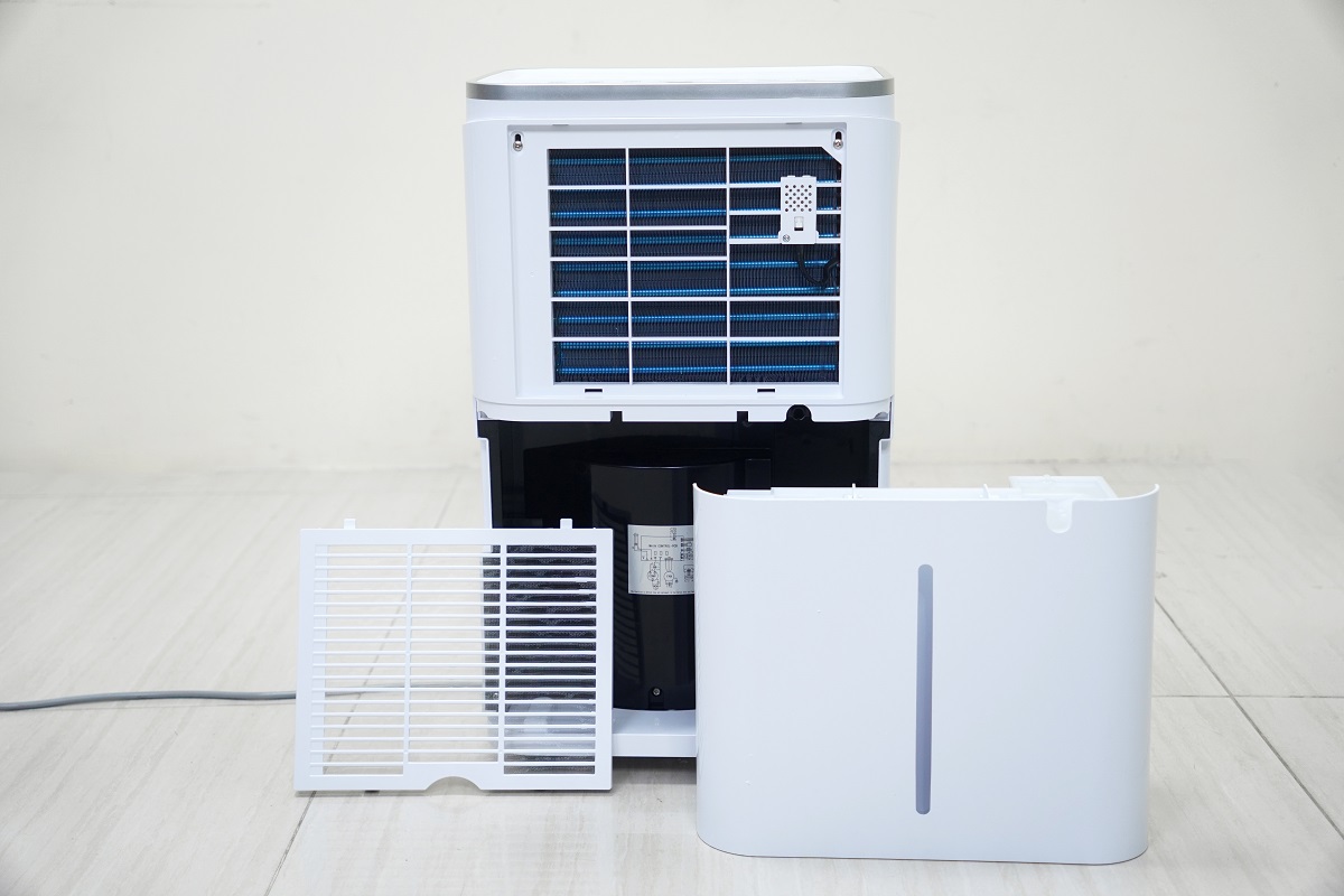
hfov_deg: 37.5
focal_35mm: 53
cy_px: 448
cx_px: 672
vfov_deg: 25.5
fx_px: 1982
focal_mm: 35.4
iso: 320
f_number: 2.8
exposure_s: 1/100
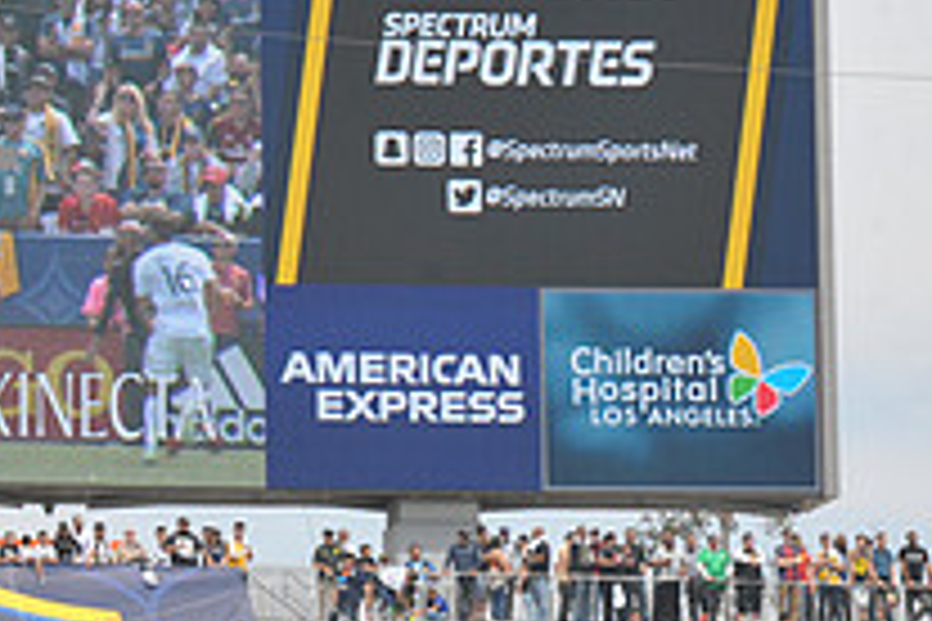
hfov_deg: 5.6
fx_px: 9423
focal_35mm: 364
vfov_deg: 3.8
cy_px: 112
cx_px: -234
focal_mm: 130
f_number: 11
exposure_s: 1/500
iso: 320
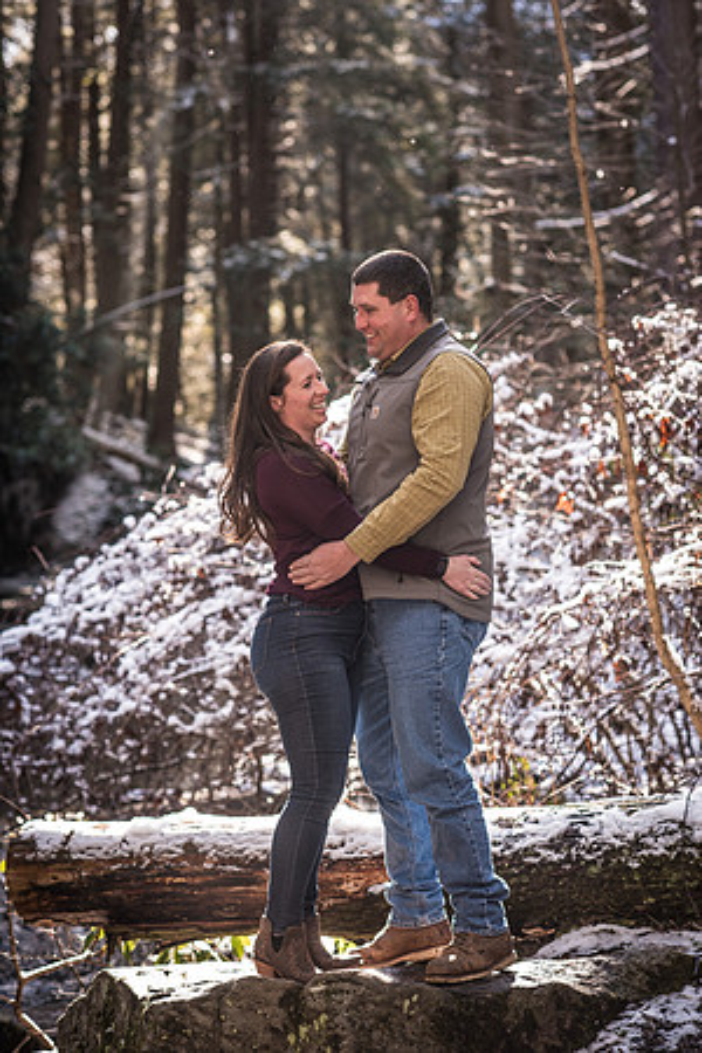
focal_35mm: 85
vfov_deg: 23.9
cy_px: 526
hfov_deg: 16.1
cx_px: 351
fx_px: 2486
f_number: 3.2
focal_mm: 85
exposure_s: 1/400
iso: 800
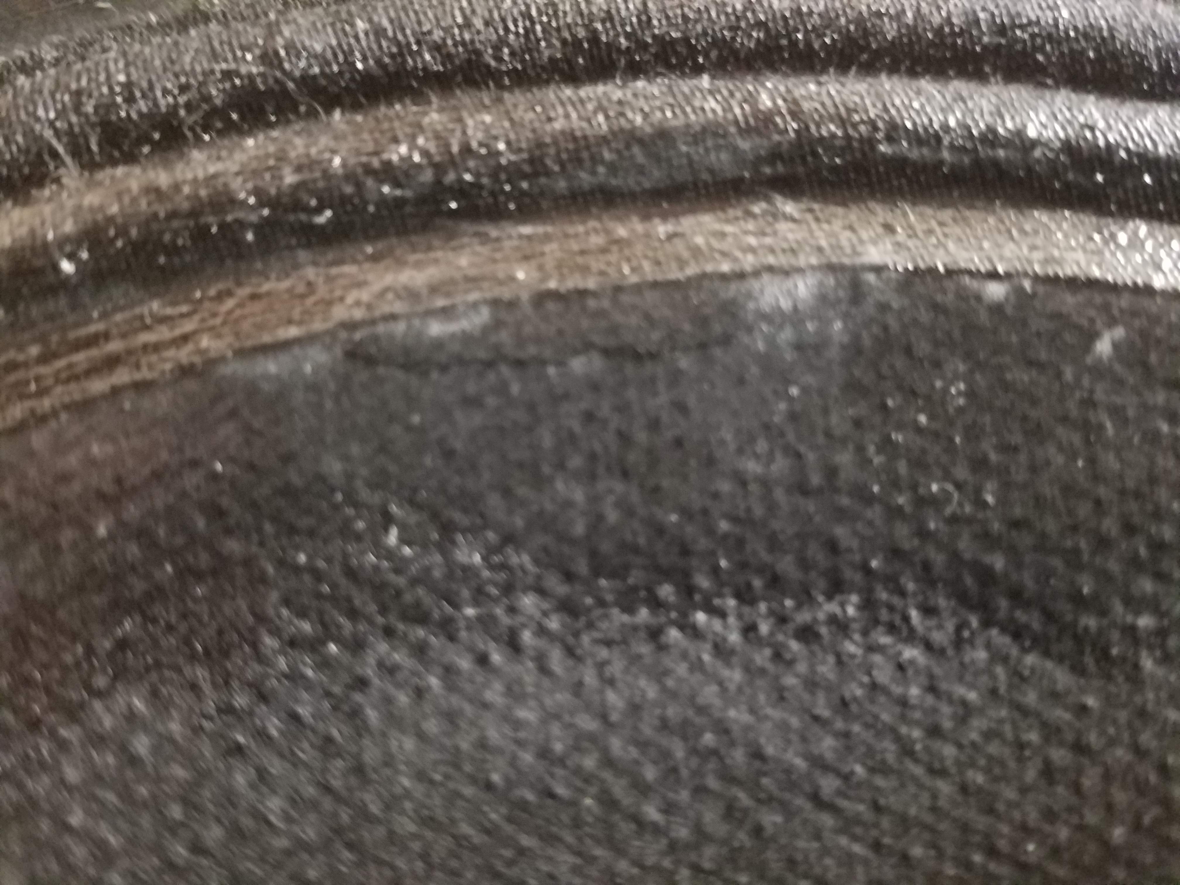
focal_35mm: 26
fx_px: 886
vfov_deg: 53.1
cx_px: 590
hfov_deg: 67.3
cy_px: 442
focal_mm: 4.2
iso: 800
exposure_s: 1/10
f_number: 1.7
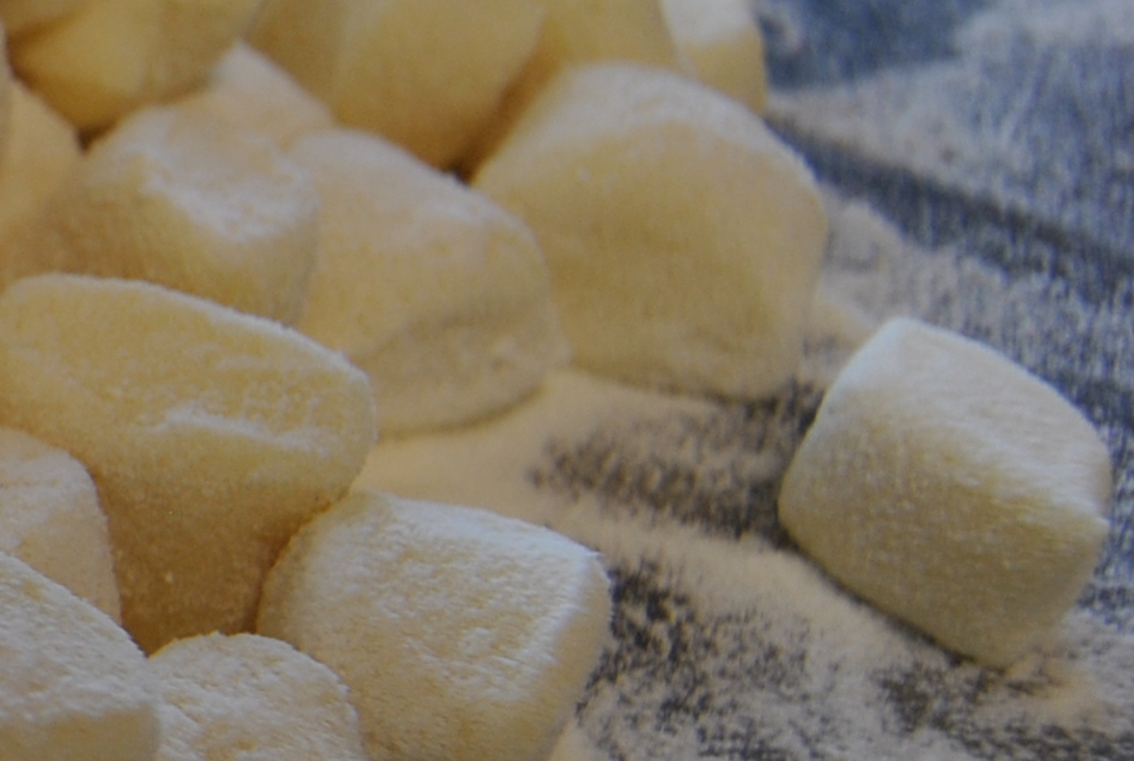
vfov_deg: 14.2
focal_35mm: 97
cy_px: 338
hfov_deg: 17.2
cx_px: -898
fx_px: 3062
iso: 200
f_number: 4.5
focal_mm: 18
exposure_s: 1/60
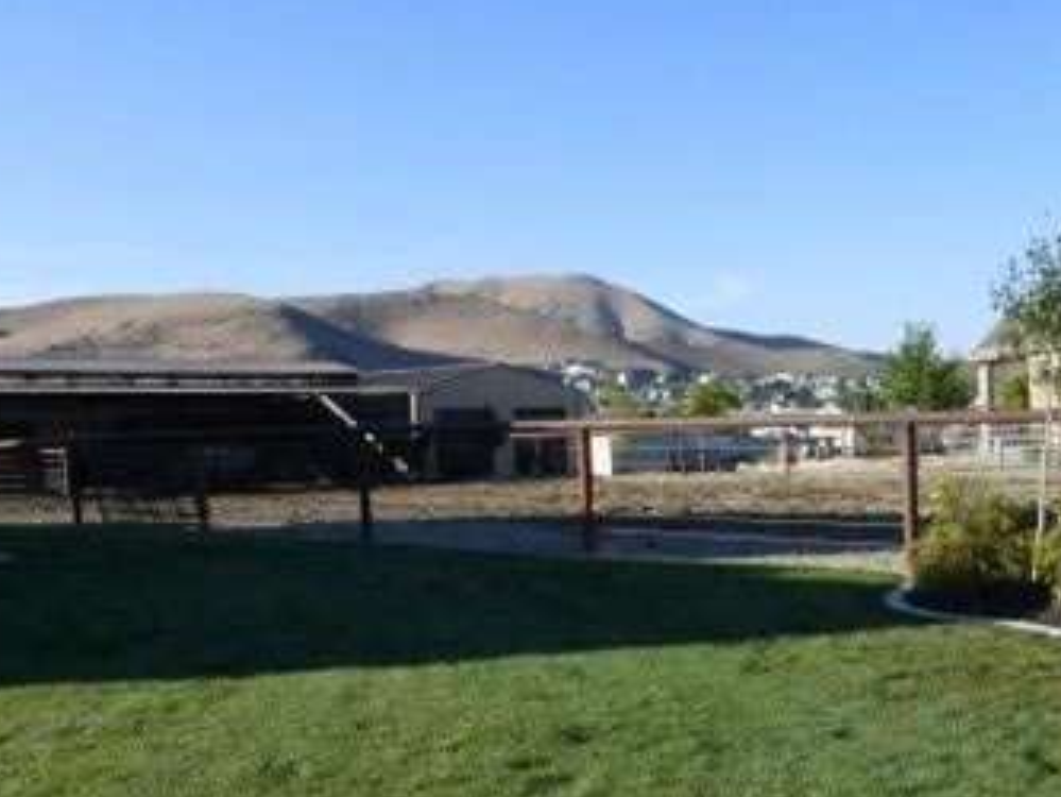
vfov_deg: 30.1
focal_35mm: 48
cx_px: 816
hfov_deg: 38.5
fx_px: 1472
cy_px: 523
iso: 100
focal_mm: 4.3
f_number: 4
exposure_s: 1/500
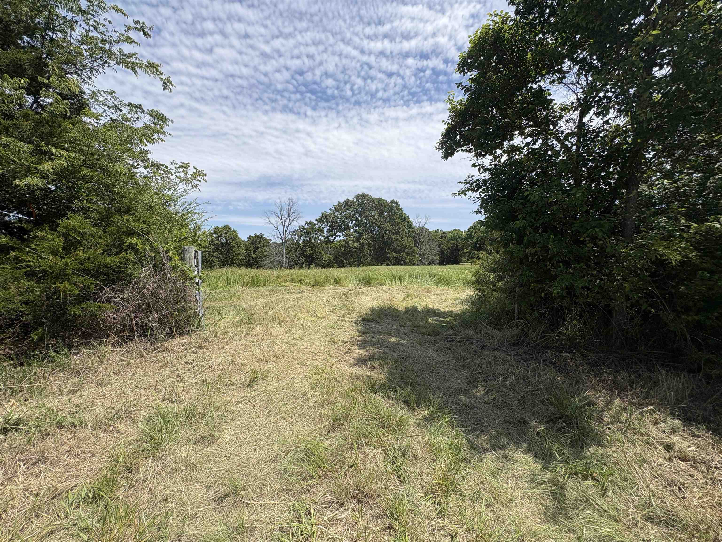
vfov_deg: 85.7
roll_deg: -2.8
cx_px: 361
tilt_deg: +0.2
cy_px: 271
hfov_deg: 102.1
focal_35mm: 14
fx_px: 292
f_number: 2.2
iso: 50
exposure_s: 1/2208
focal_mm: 2.22
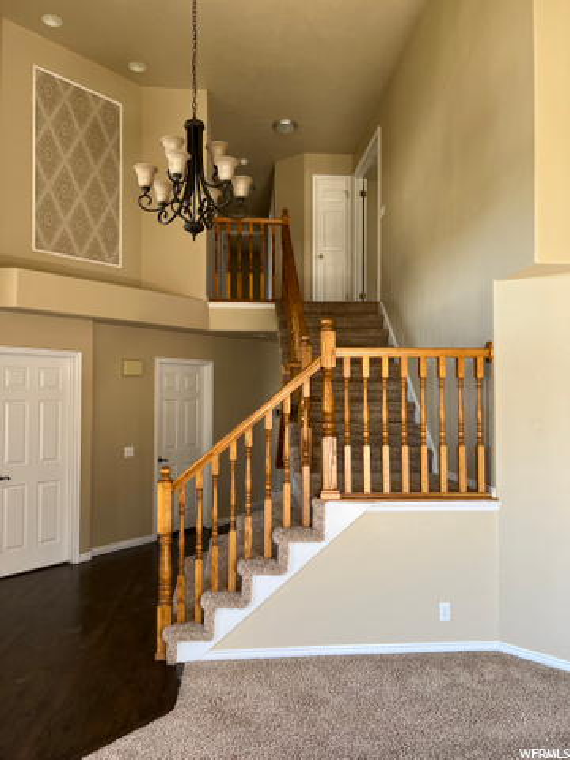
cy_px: 380
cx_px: 285
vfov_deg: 67.3
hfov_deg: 53.1
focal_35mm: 26
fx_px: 571
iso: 80
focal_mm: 5.7
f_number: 1.5
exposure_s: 1/121
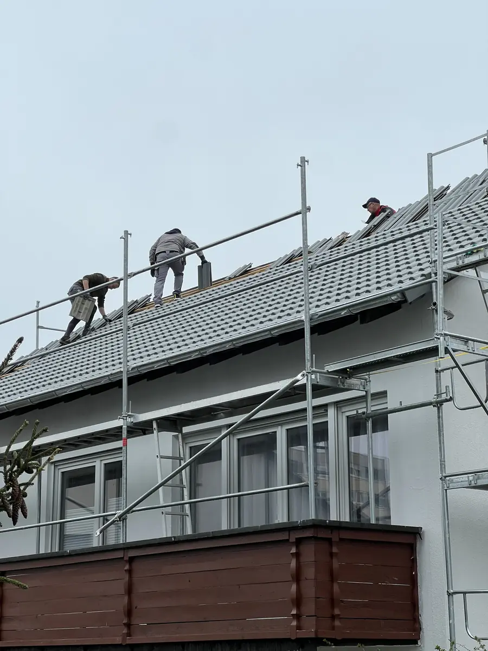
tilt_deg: +13.8
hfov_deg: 19.1
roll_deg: +0.6
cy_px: 326
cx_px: 244
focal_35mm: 77
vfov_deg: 25.3
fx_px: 1447
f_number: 2.8
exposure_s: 1/541
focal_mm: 9
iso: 32
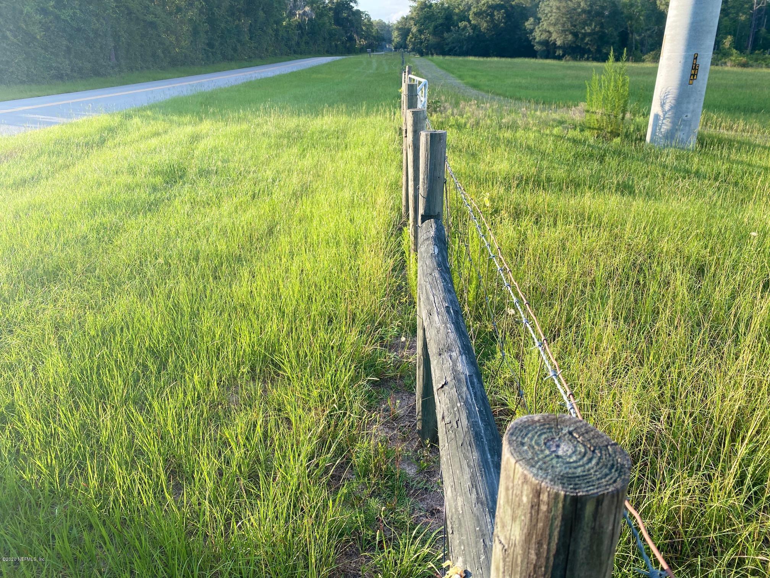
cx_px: 385
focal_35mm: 26
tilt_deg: -24.9
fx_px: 578
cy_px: 289
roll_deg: +0.5
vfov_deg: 53.1
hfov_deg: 67.3
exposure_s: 1/504
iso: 32
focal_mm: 4.25
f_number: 1.8
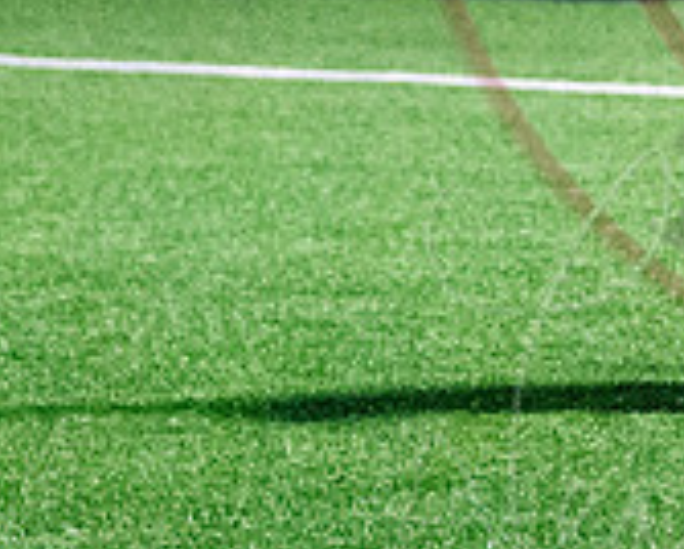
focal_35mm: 530
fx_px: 10742
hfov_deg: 3.6
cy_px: -241
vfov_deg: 2.9
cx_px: 1033
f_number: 2.8
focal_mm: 81
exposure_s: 1/1000
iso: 8000
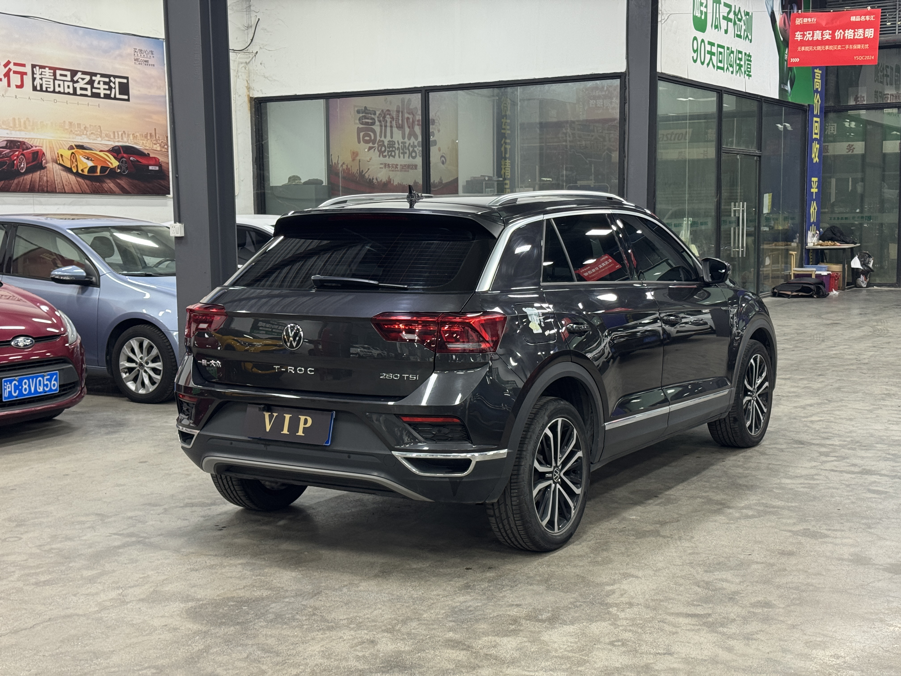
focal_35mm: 48
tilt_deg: -5.4
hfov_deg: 39.7
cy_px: 338
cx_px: 450
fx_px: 1249
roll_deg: +0.8
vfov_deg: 30.3
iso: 160
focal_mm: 6.76
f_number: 1.78
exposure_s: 1/50
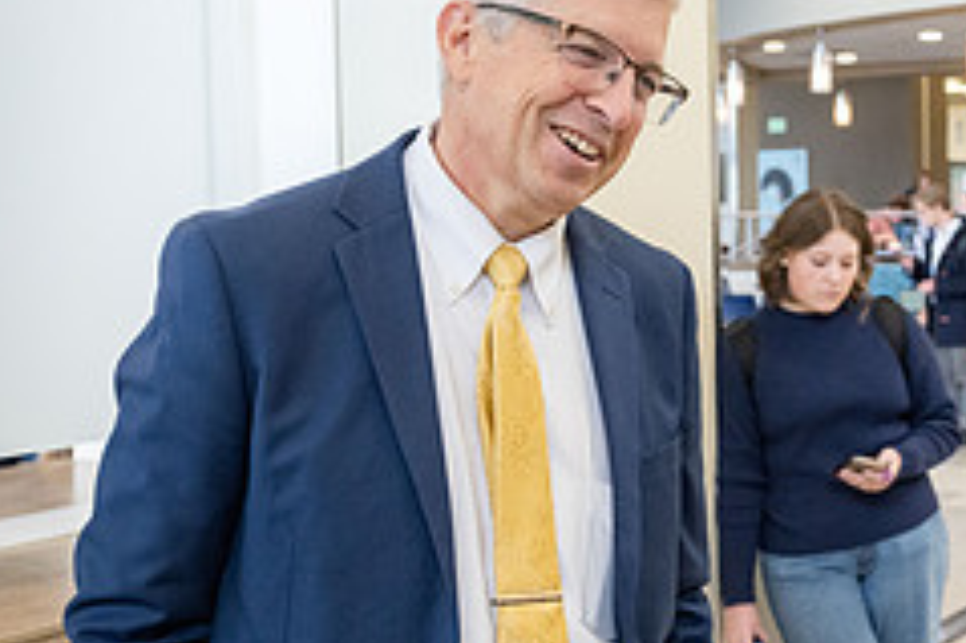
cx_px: 800
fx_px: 1823
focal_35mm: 68
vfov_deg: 20.0
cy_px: 289
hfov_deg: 28.9
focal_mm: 28
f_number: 4
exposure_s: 1/250
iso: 2000
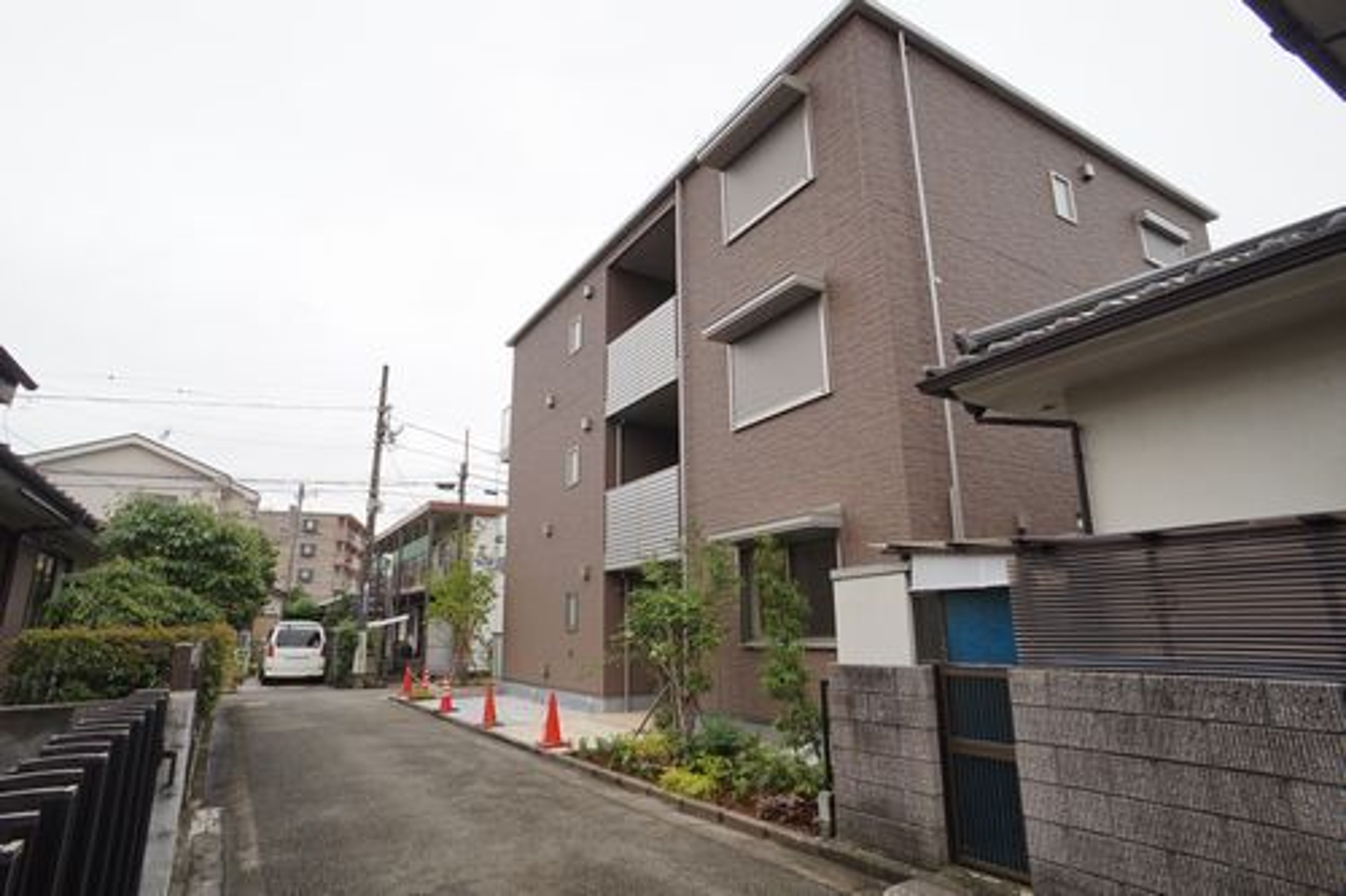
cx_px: 673
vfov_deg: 53.1
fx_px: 897
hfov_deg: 73.8
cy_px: 448
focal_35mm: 24
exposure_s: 1/100
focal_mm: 16
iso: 200
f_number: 9
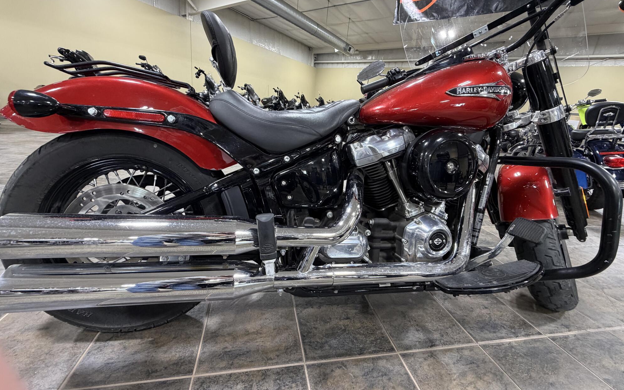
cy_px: 182
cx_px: 309
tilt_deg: -16.3
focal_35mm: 15
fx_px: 255
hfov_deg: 101.5
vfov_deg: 74.7
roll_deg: -5.5
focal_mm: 2.22
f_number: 2.2
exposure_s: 1/60
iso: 400
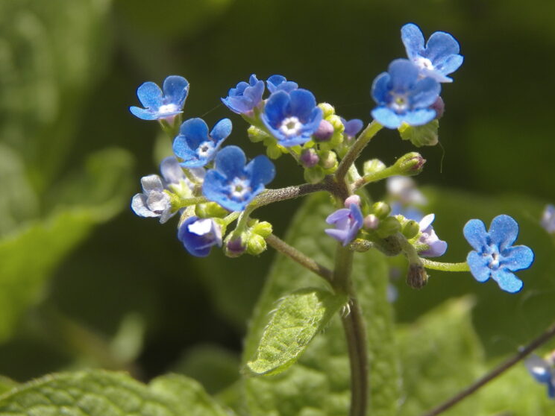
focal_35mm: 117
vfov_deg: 12.6
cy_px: 131
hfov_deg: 16.8
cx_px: 322
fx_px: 1876
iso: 125
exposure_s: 1/400
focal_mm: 15.2
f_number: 4
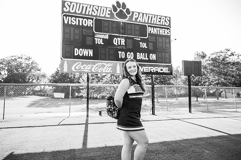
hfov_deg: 73.7
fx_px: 161
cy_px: 80
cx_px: 120
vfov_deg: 53.2
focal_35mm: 24
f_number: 2.8
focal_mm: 24
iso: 200
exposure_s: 1/640
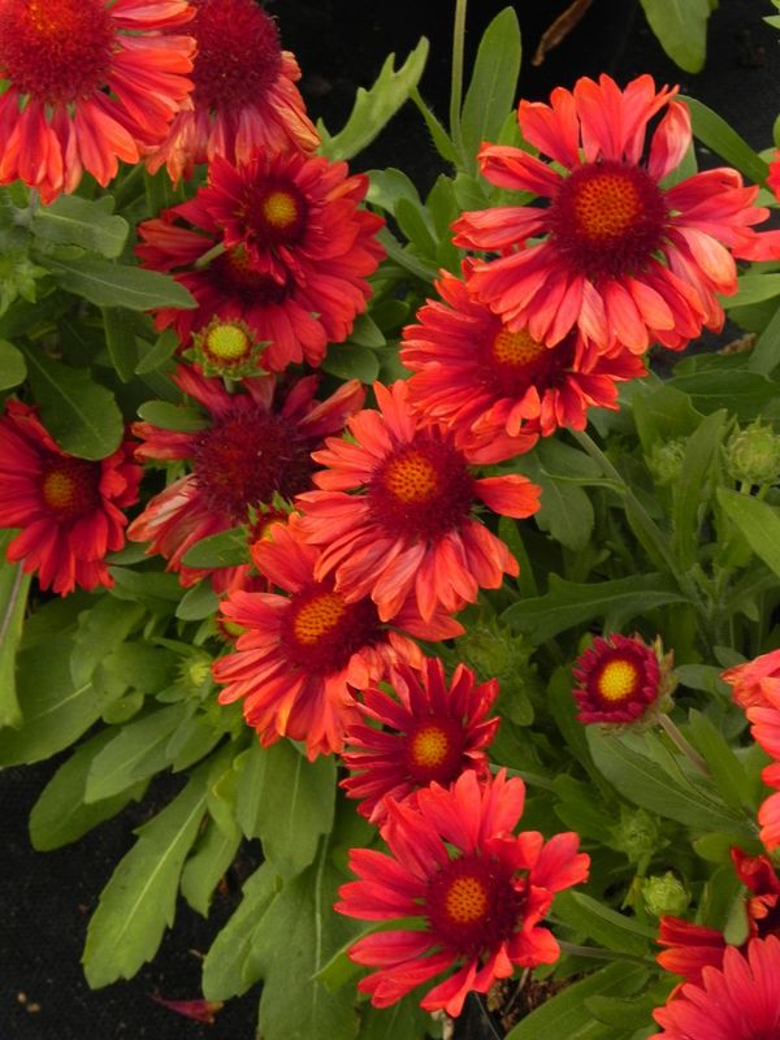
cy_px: 520
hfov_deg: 11.5
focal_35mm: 129
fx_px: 3876
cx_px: 390
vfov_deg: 15.3
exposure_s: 1/15
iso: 160
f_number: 5.6
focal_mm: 23
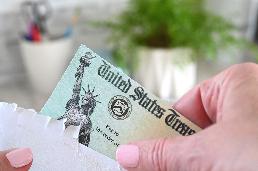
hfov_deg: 39.6
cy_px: 86
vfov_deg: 27.0
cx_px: 129
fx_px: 358
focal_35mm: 50
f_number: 7.1
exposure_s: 1/40
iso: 500
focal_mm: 50
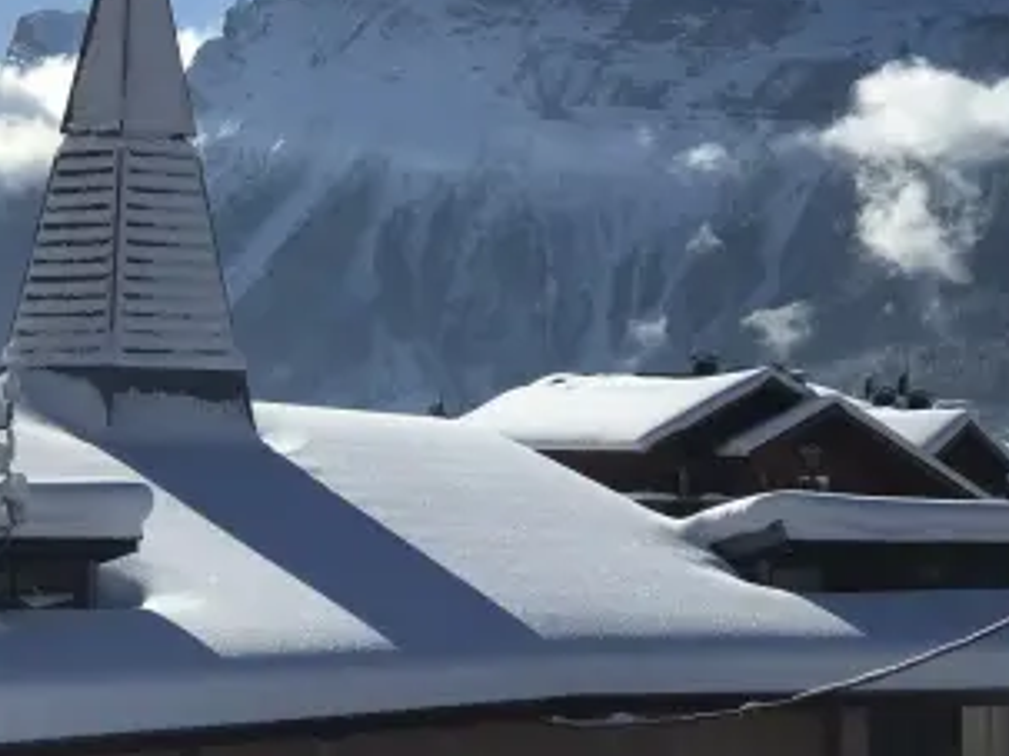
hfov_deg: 17.2
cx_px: 167
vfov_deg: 13.0
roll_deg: -1.5
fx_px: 3292
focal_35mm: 113
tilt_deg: +6.4
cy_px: 137
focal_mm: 6.6
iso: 20
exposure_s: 1/1996
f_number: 2.8
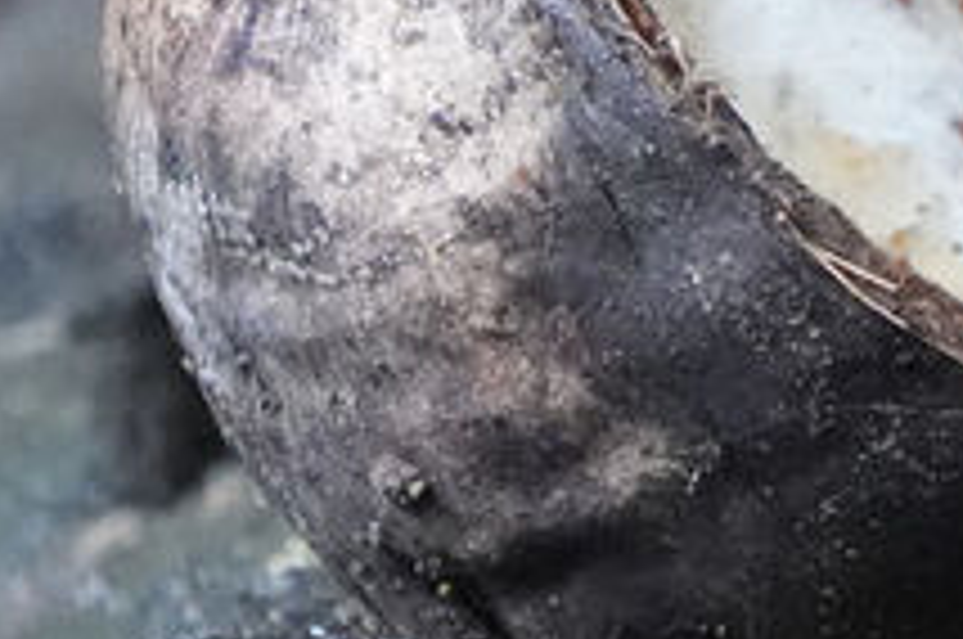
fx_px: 80048
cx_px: 1750
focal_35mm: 2997
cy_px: -144
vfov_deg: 0.5
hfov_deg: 0.7
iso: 12800
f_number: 6.3
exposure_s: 1/320
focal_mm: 400
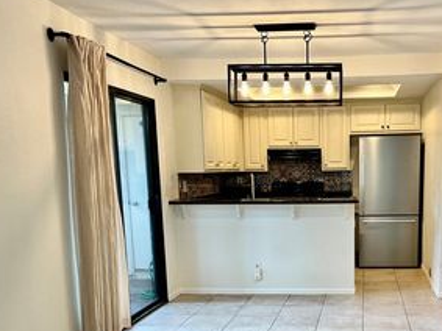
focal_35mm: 46
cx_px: 320
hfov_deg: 40.3
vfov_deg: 30.6
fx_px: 587
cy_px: 272
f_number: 1.5
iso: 80
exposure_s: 1/120
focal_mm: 5.7
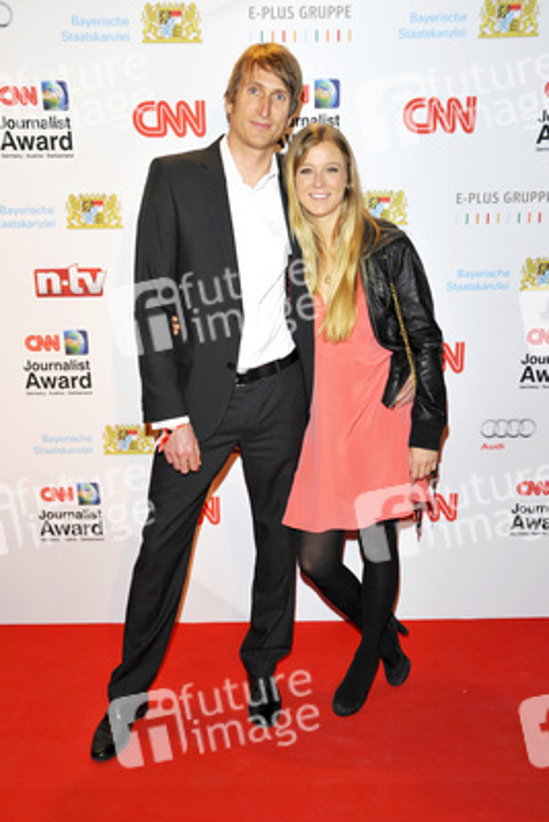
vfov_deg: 54.4
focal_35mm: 35
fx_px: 800
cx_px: 274
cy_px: 411
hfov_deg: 37.9
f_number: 6.3
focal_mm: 35
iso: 800
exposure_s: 1/250
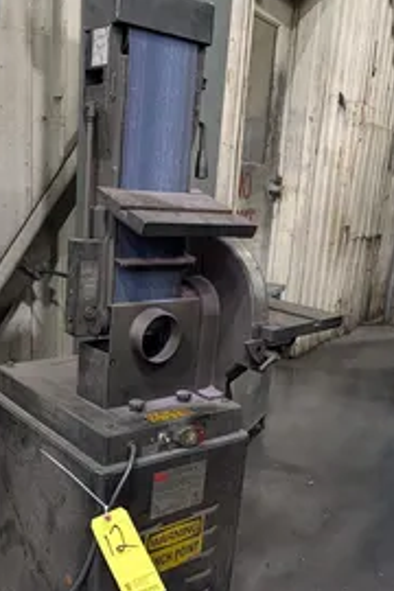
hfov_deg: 35.7
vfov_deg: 51.6
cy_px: 350
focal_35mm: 37
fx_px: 607
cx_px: 143
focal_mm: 6.9
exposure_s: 1/120
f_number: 1.68
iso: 554
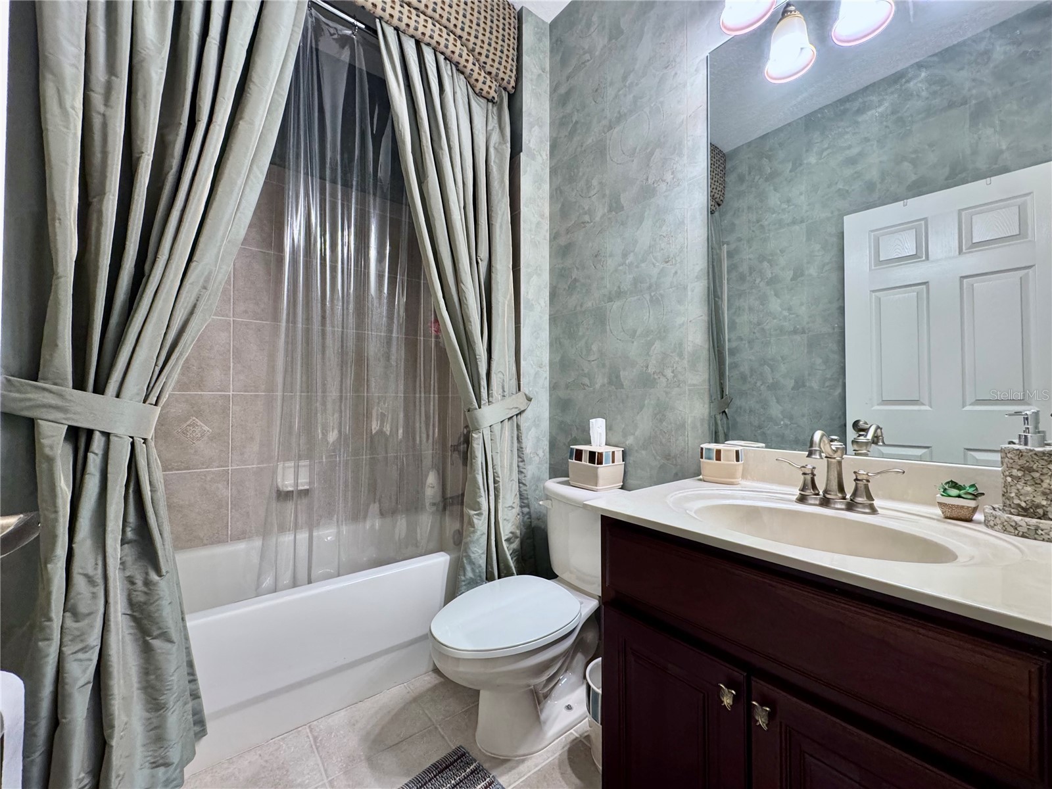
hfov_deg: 102.1
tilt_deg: +0.4
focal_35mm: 14
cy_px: 394
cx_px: 526
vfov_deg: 85.7
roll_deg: +0.1
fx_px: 425
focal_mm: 2.22
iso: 320
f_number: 2.2
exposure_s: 1/60
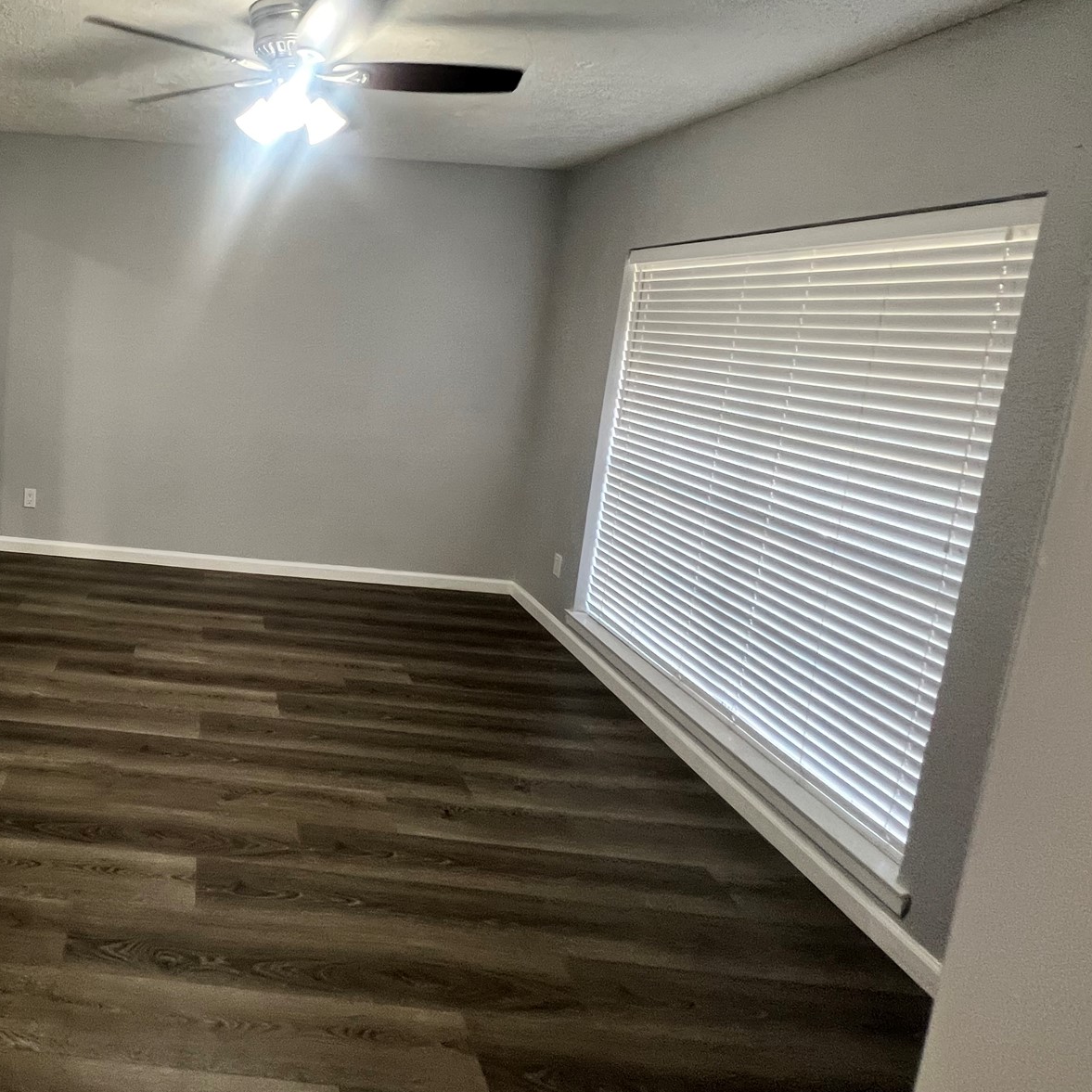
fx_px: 714
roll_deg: -4.9
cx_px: 185
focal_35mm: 20
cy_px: 393
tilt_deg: -6.9
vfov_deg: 73.2
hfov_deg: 66.3
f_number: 1.8
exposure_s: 1/60
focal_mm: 1.57
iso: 200
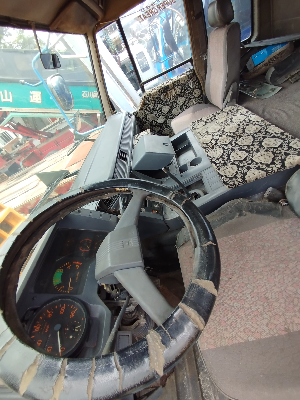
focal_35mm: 15
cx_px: 150
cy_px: 200
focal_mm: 1.65
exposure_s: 1/120
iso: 50
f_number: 2.2
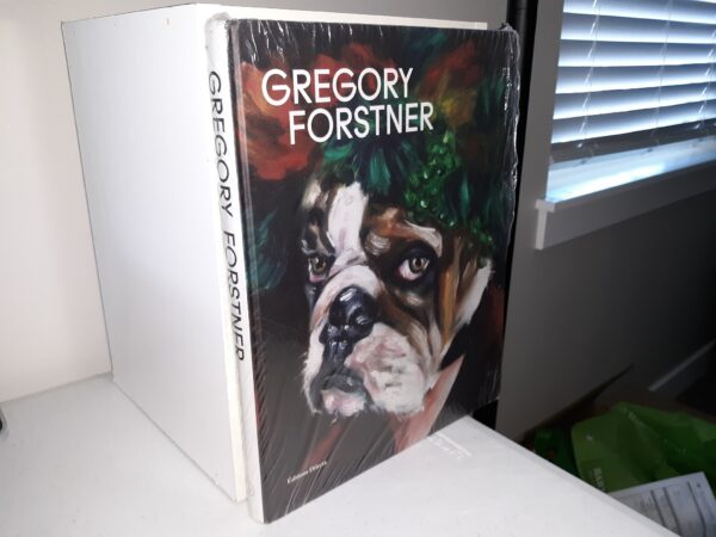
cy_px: 268
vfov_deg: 49.7
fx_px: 579
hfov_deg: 63.4
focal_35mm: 28
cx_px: 358
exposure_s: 1/40
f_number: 1.7
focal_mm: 3.7
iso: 64
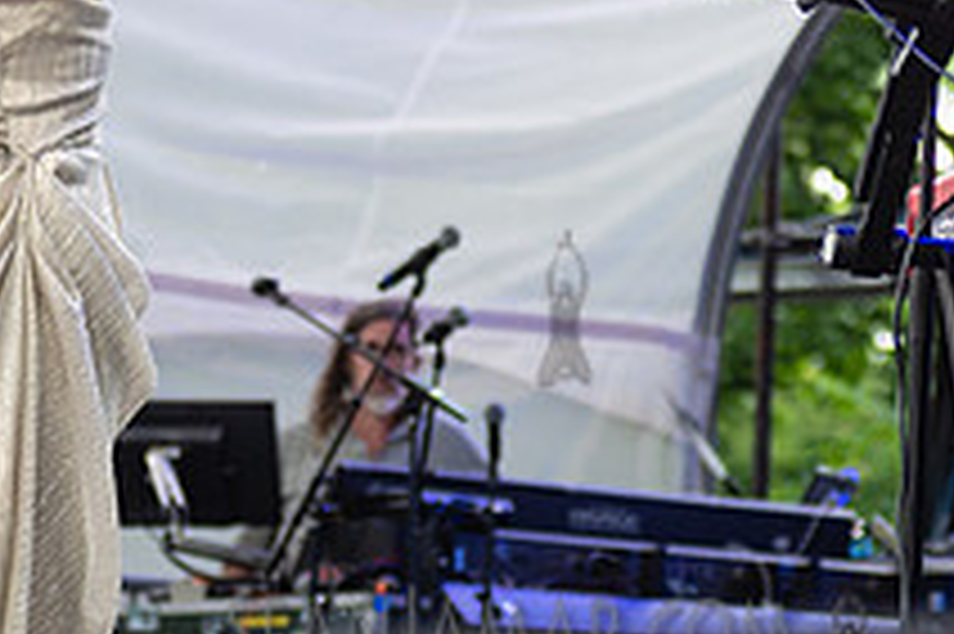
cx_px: 514
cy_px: -164
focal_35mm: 260
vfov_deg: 5.3
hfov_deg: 7.9
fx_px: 6884
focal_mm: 80
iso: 500
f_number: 3.5
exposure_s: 1/400
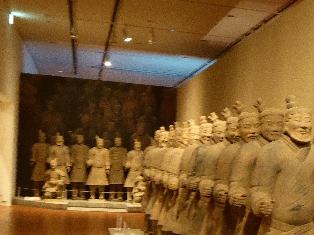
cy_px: 202
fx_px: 608
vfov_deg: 21.5
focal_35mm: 67
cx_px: 269
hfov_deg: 28.1
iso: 640
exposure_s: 1/4
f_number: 3.6
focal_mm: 5.8
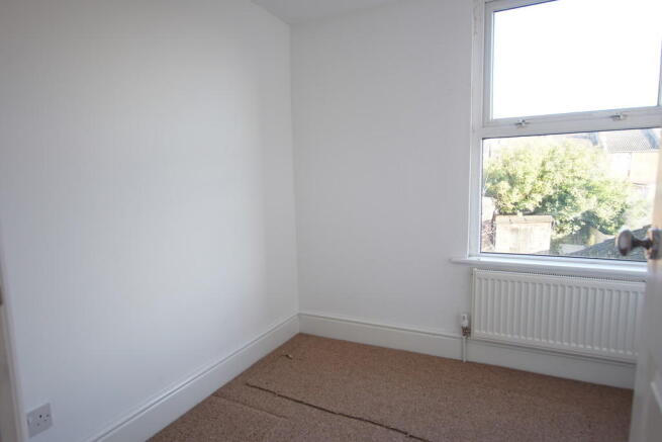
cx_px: 331
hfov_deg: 77.3
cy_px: 221
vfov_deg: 56.2
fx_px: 414
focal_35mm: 22
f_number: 3.5
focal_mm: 15
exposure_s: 1/60
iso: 200
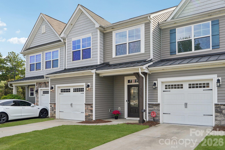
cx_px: 112
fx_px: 187
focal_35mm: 30
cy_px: 75
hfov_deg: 61.9
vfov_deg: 43.6
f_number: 8
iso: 100
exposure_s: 1/45
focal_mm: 20
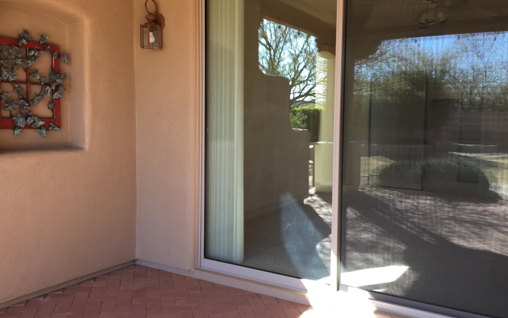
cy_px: 147
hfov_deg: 56.7
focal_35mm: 34
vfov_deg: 37.3
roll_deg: -0.6
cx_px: 253
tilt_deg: -3.7
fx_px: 471
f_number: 2.2
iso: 32
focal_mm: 4.15
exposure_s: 1/100
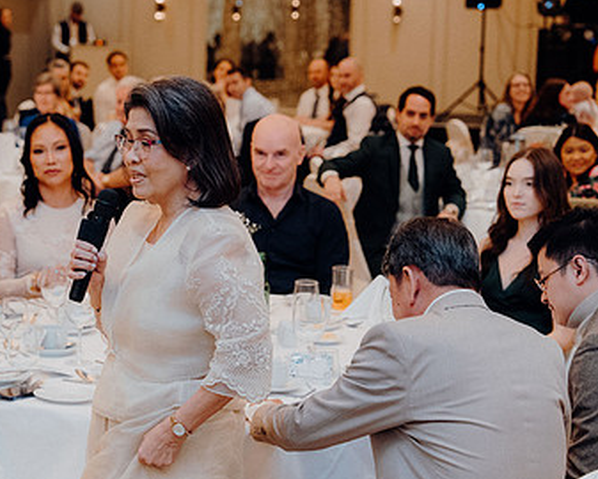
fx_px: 1629
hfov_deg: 20.6
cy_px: 281
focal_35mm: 92
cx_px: 147
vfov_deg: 16.7
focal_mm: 57
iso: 3200
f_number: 3.5
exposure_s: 1/160
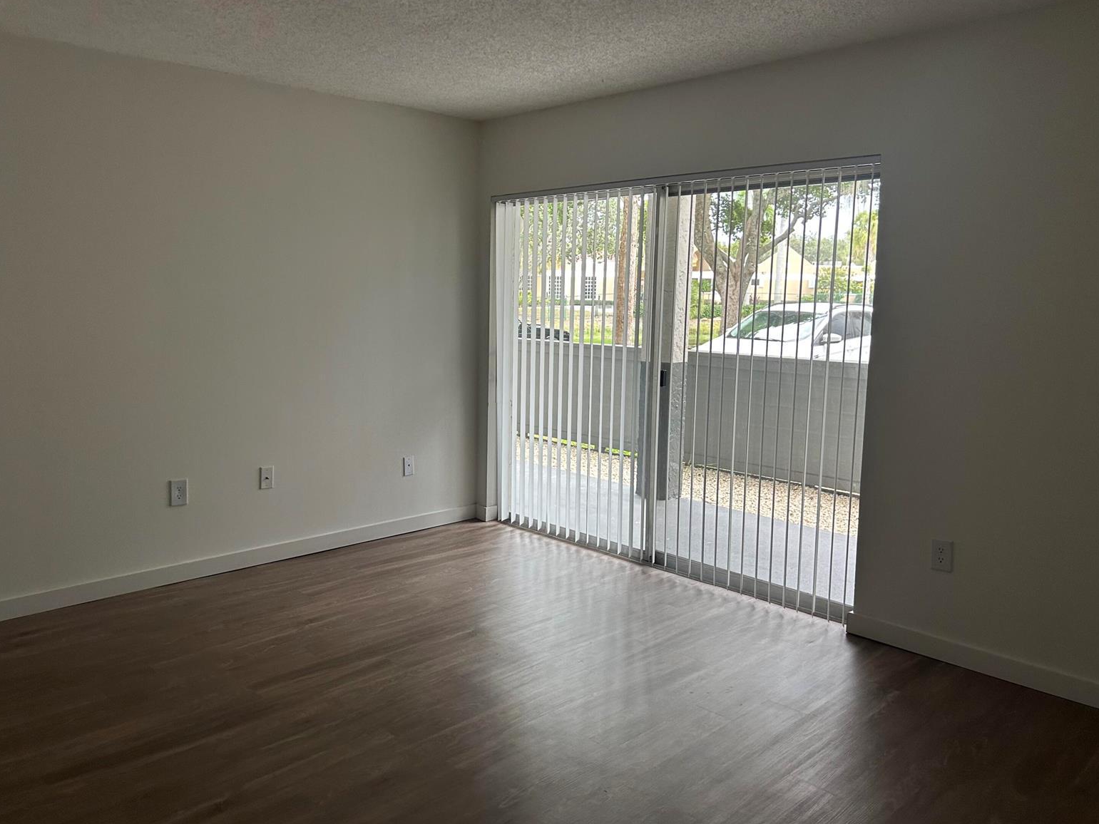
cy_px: 408
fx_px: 857
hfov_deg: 65.3
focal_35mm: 27
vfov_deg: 51.4
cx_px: 531
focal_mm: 5.7
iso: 125
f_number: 1.5
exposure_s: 1/113
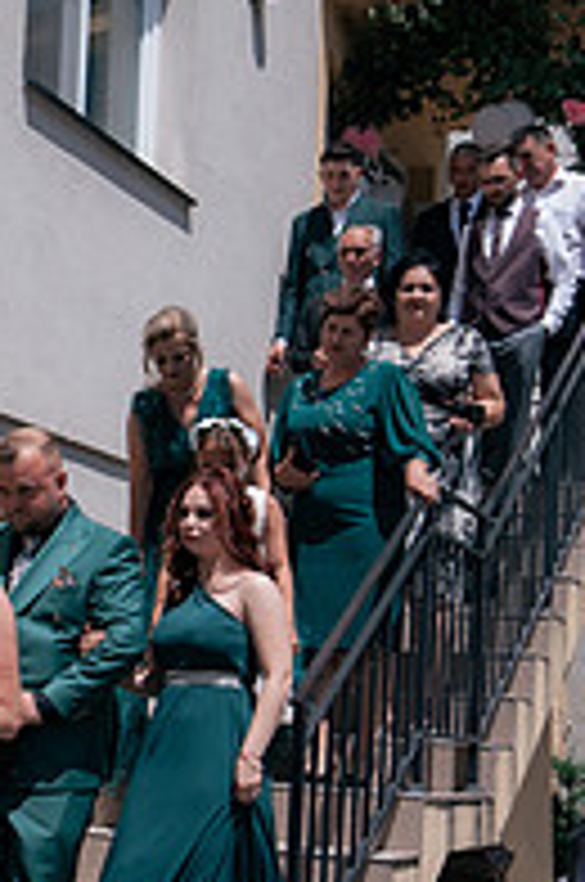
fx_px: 1688
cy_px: 594
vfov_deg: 29.1
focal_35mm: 69
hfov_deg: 18.8
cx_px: -72
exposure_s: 1/800
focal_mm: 30
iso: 320
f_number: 9
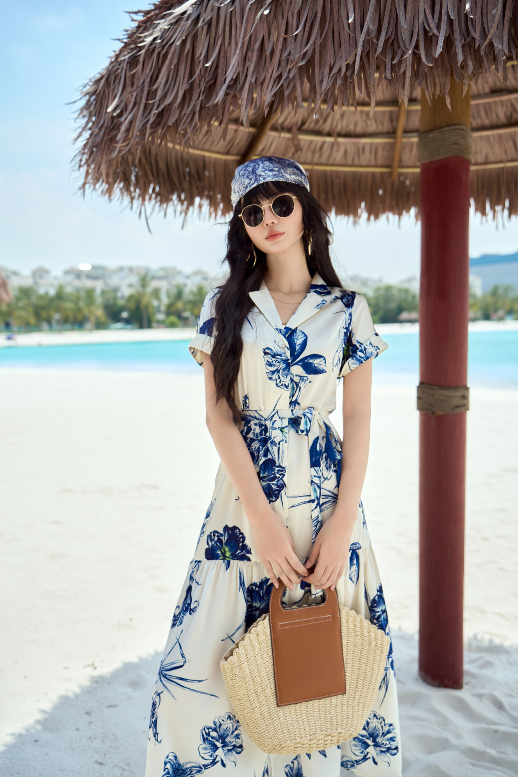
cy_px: 388
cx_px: 259
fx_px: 755
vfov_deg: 54.4
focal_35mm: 35
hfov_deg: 37.9
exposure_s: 1/640
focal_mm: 35
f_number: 3.2
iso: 100
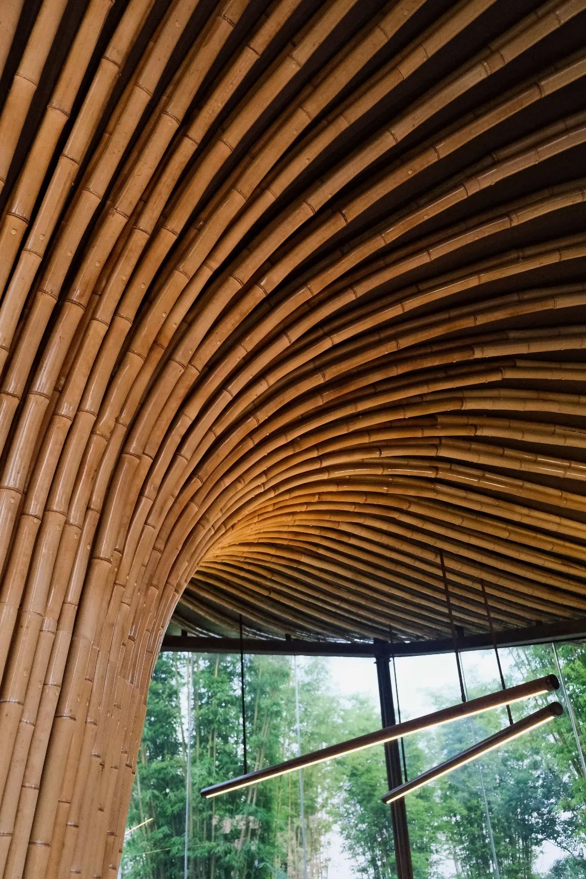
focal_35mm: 29
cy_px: 440
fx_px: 708
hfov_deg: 45.0
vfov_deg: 63.7
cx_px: 293
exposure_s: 1/60
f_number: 2.8
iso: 2500
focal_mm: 19.6
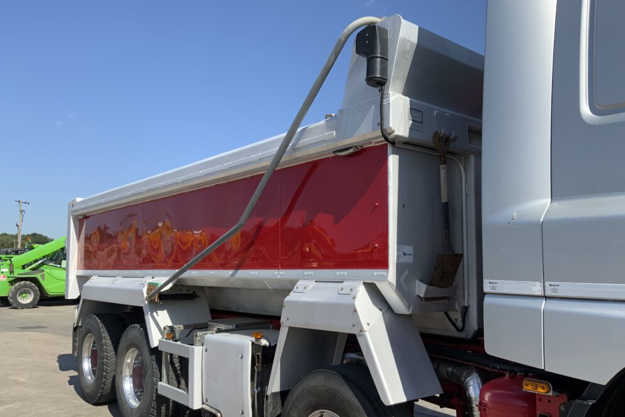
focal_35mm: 31
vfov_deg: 42.3
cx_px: 317
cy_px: 230
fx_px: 538
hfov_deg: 60.3
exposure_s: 1/1786
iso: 16
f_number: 1.8
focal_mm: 3
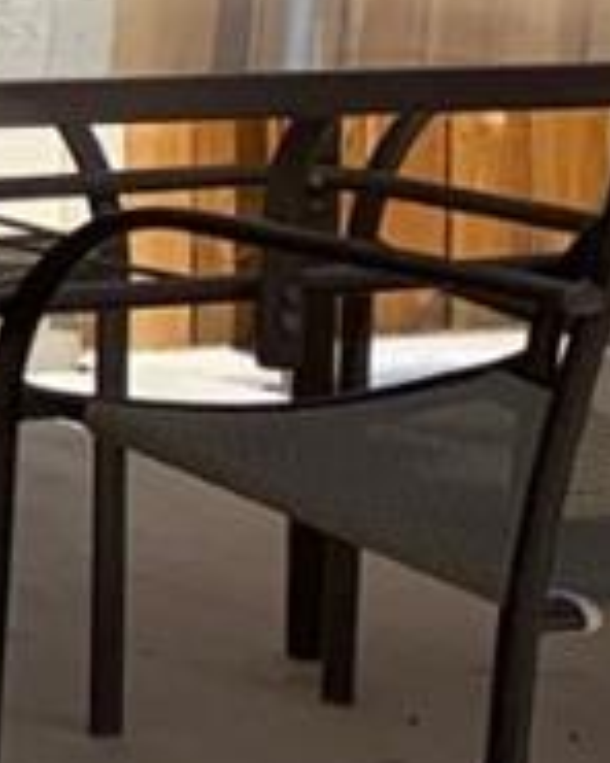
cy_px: -223
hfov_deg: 6.2
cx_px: -1851
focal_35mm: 206
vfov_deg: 9.2
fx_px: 4649
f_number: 1.8
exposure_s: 1/2309
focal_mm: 4.25
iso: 25
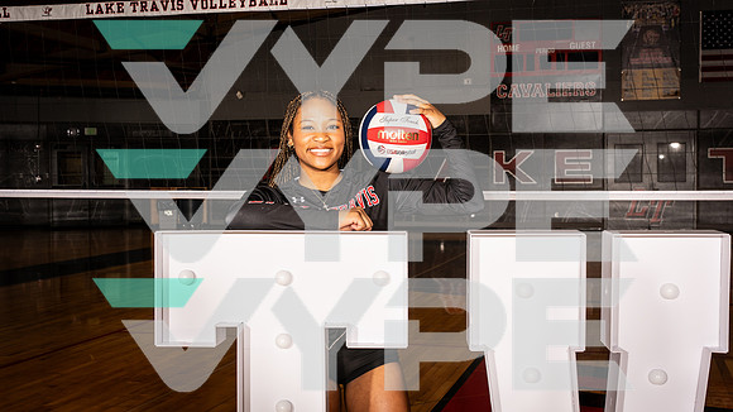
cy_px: 206
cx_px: 366
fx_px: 977
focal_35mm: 50
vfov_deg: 23.8
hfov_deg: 41.1
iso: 200
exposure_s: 1/250
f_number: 11
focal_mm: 48
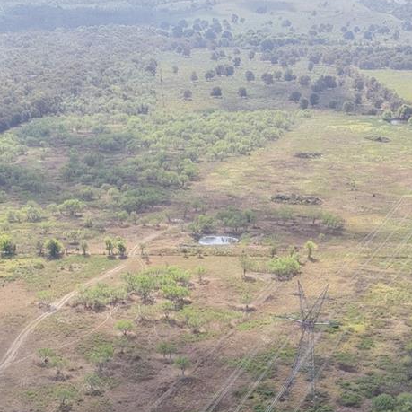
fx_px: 956
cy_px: 607
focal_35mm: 71
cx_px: 142
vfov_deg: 20.9
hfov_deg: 24.2
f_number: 1.8
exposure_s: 1/3200
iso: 400
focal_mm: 8.67
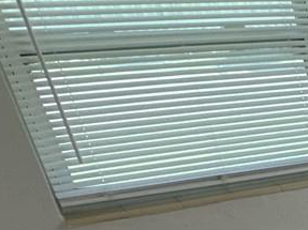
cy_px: 381
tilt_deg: -28.0
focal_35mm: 78
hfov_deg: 17.8
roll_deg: +2.4
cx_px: 612
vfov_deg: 16.5
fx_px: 694
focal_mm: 2.22
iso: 40
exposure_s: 1/137
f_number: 2.2
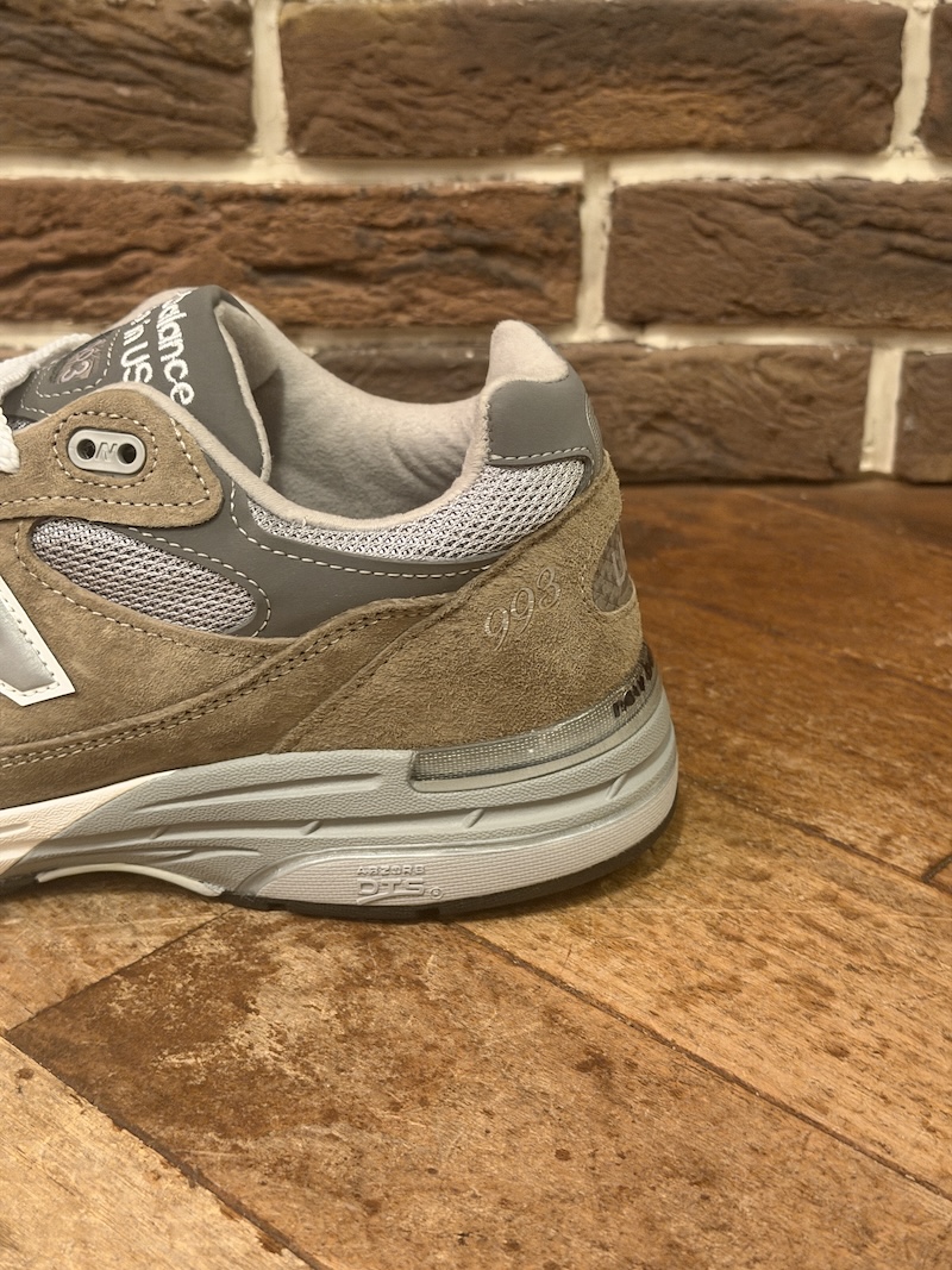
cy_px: 635
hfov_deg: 30.3
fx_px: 1760
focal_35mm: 48
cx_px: 476
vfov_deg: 39.7
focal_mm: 6.76
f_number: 1.78
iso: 640
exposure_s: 1/30
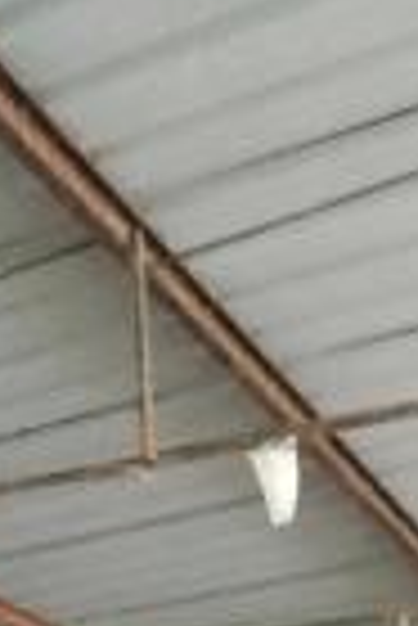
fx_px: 1286
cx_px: 202
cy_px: 1070
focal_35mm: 74
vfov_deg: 20.7
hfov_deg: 18.5
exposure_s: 1/17
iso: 2000
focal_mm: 1.65
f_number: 2.2
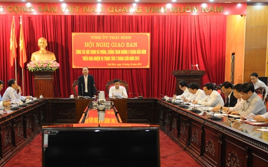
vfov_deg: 23.0
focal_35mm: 56
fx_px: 409
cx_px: 109
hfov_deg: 36.2
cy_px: 117
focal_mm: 26
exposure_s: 1/80
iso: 2000
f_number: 6.3
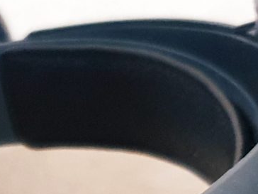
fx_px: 1364
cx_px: -169
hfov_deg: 10.3
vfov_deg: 7.8
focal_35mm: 183
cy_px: 379
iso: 400
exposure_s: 1/50
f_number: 1.5
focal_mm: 4.3
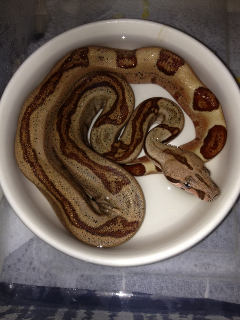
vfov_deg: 52.6
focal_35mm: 35
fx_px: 324
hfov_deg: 40.7
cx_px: 120
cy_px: 160
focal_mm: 4.28
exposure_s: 1/76
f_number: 2.4
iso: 50
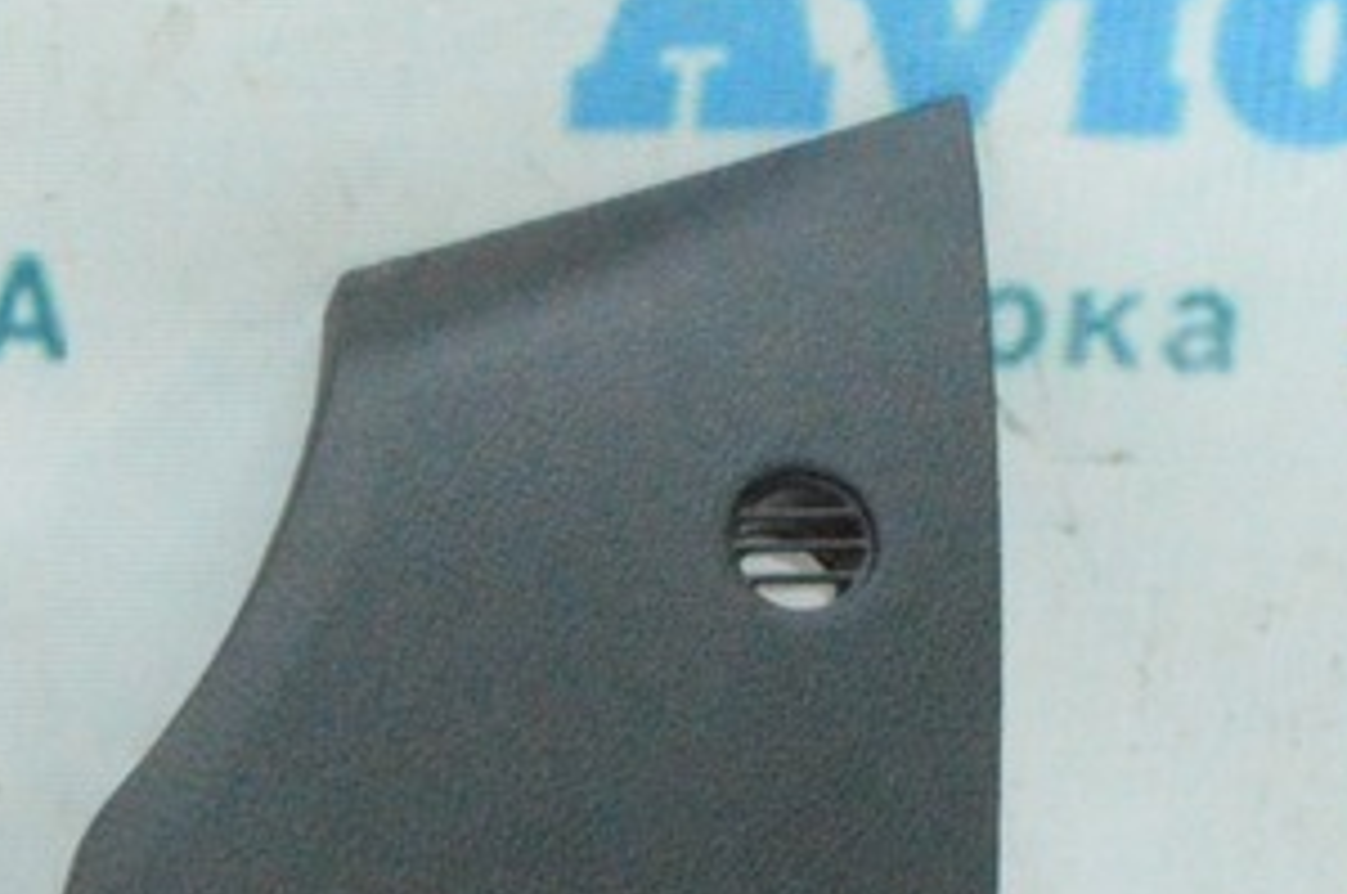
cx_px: -674
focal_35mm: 149
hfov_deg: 13.1
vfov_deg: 9.1
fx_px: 5555
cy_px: 1112
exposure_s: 1/50
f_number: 29
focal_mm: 29
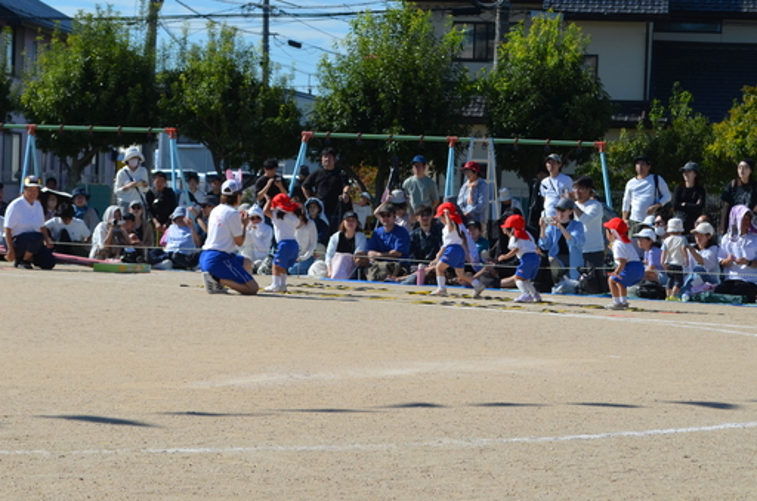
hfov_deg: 19.6
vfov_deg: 13.0
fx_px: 2195
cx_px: 341
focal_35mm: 105
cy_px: 269
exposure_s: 1/320
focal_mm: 55
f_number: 9
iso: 100
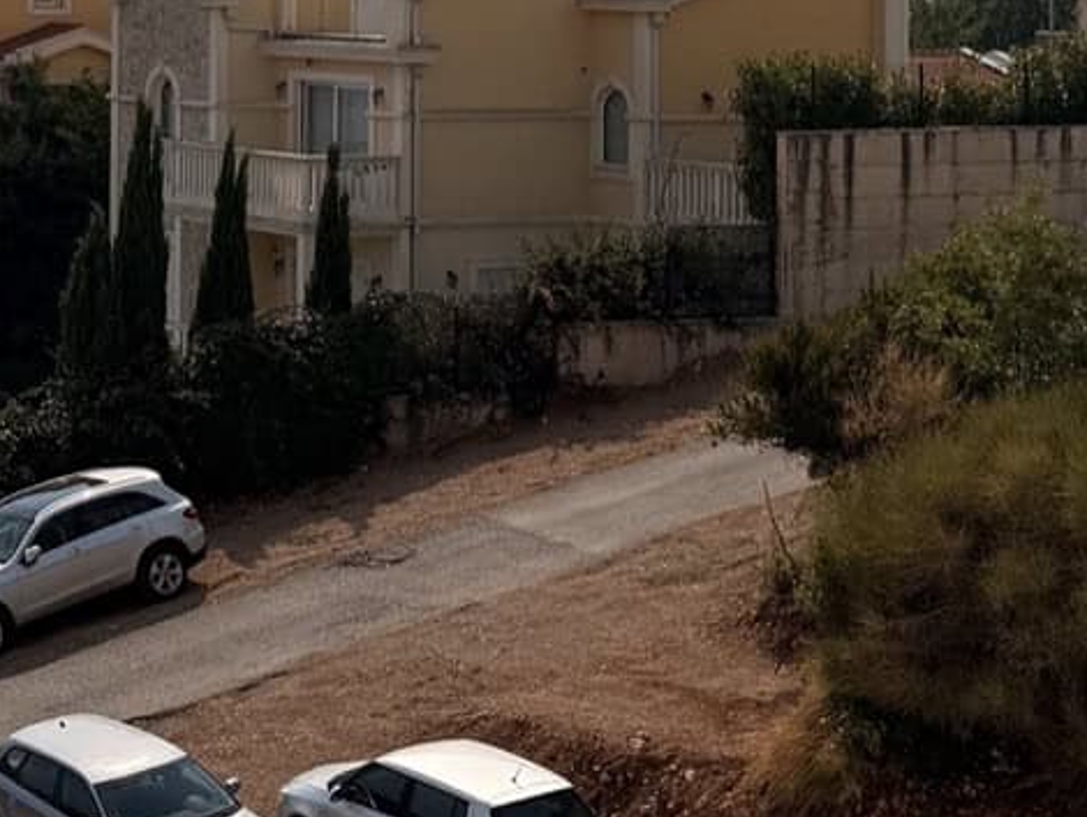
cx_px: -132
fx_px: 3079
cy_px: -81
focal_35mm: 98
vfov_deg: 14.7
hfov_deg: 19.1
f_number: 1.8
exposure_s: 1/14286
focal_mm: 6.8
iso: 64
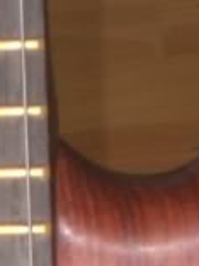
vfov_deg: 7.8
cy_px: 406
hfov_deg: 5.8
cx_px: -213
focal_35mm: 249
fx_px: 1909
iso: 200
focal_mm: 6.3
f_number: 3.1
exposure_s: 1/100
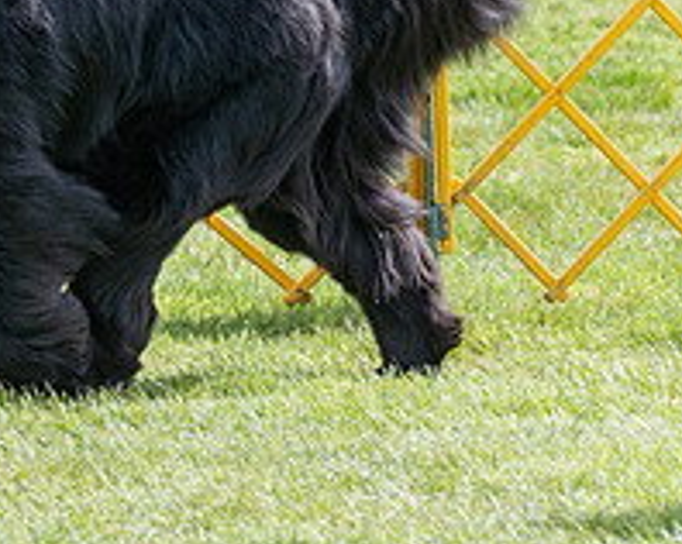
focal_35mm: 618
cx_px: -331
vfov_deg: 2.5
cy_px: -196
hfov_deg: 3.1
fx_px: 12462
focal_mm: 171
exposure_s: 1/1250
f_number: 5.6
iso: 500
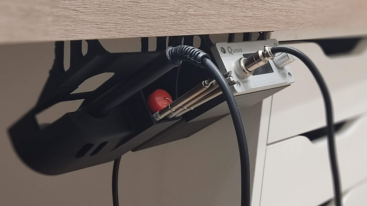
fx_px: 574
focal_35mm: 59
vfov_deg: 20.4
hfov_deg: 35.4
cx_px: 184
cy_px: 117
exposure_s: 1/33
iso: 624
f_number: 1.79
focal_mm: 4.71
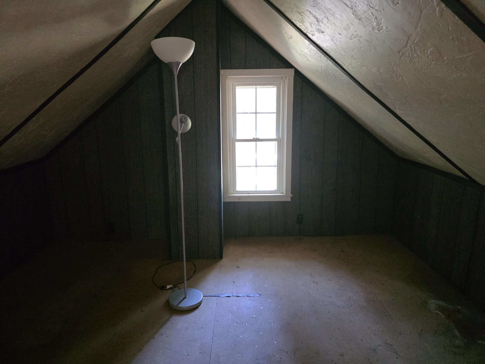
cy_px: 182
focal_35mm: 23
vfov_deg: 58.9
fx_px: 322
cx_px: 242
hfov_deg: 73.9
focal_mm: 6.3
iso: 2500
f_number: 1.7
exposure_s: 1/120
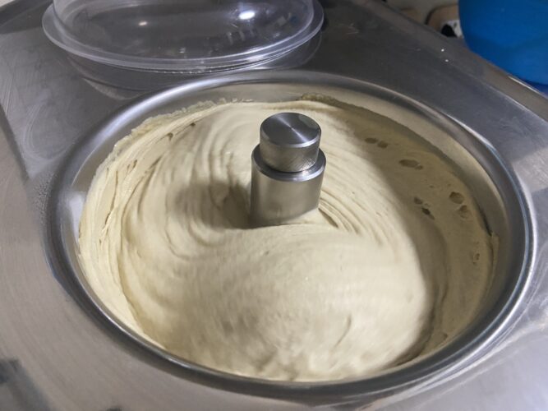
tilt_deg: -44.2
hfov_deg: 67.3
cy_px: 206
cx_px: 274
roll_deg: -2.3
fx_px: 412
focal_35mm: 26
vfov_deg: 53.0
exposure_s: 1/50
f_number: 1.8
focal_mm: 4.25
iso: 400
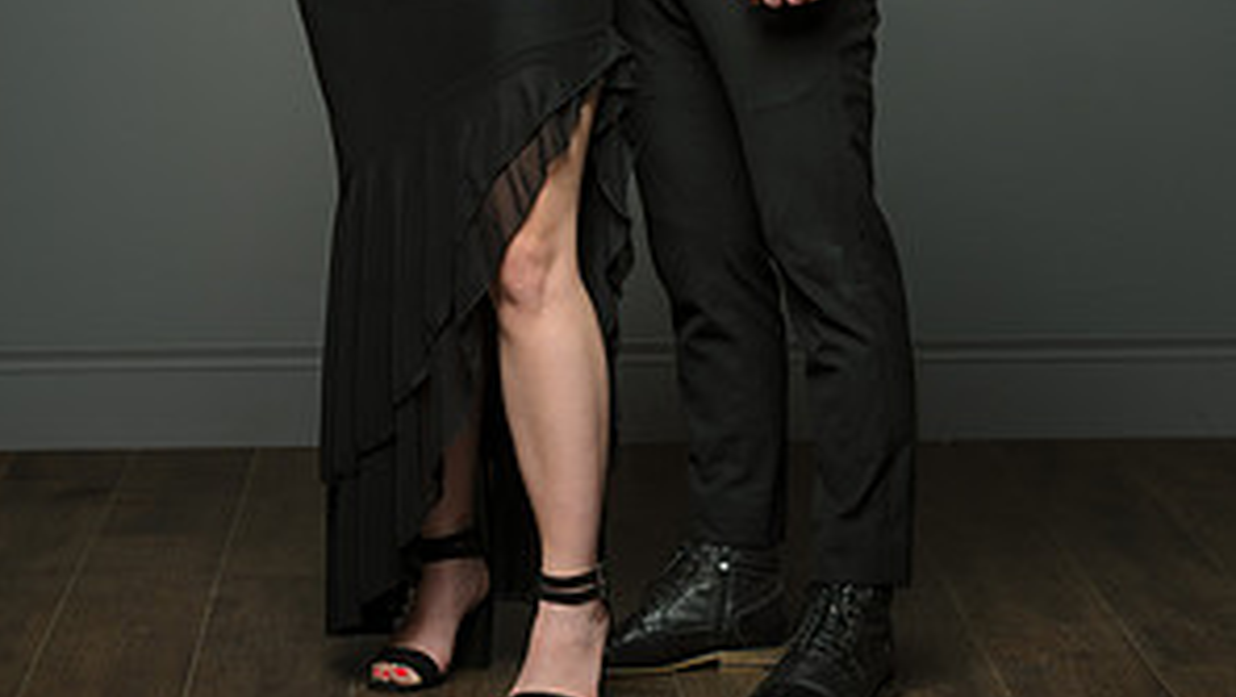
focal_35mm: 156
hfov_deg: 13.8
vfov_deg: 7.7
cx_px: 614
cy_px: -150
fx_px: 5116
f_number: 9
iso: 400
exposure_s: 1/160
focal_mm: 98
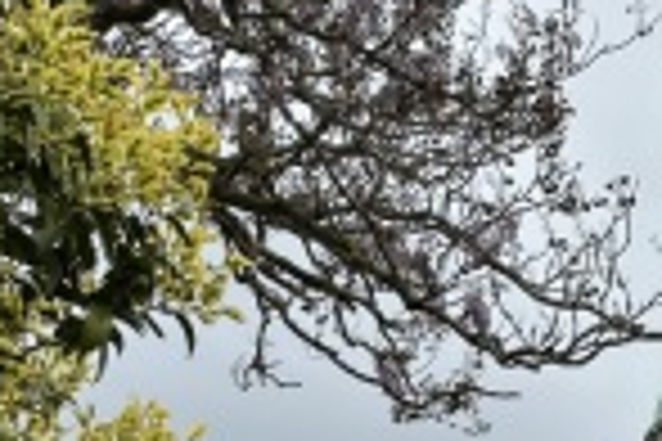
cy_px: 472
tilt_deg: +17.8
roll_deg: +0.4
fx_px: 2501
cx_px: 401
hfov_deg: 15.1
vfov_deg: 10.0
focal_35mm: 136
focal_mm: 6.86
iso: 64
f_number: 1.78
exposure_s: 1/3257
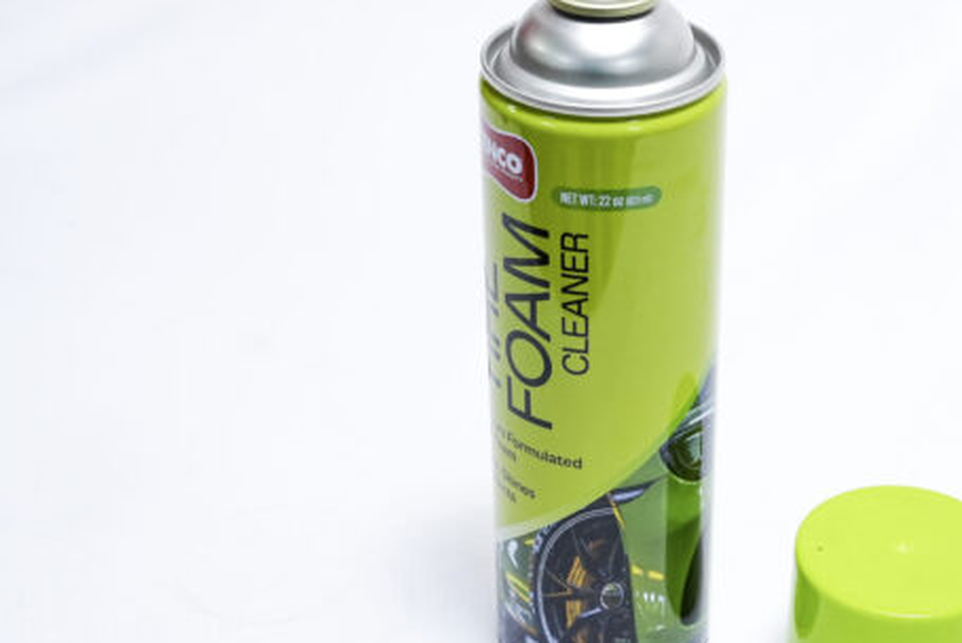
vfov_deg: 17.7
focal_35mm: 77
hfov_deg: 26.0
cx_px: 706
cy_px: 322
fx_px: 2059
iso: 3200
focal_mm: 50
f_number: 8
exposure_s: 1/250
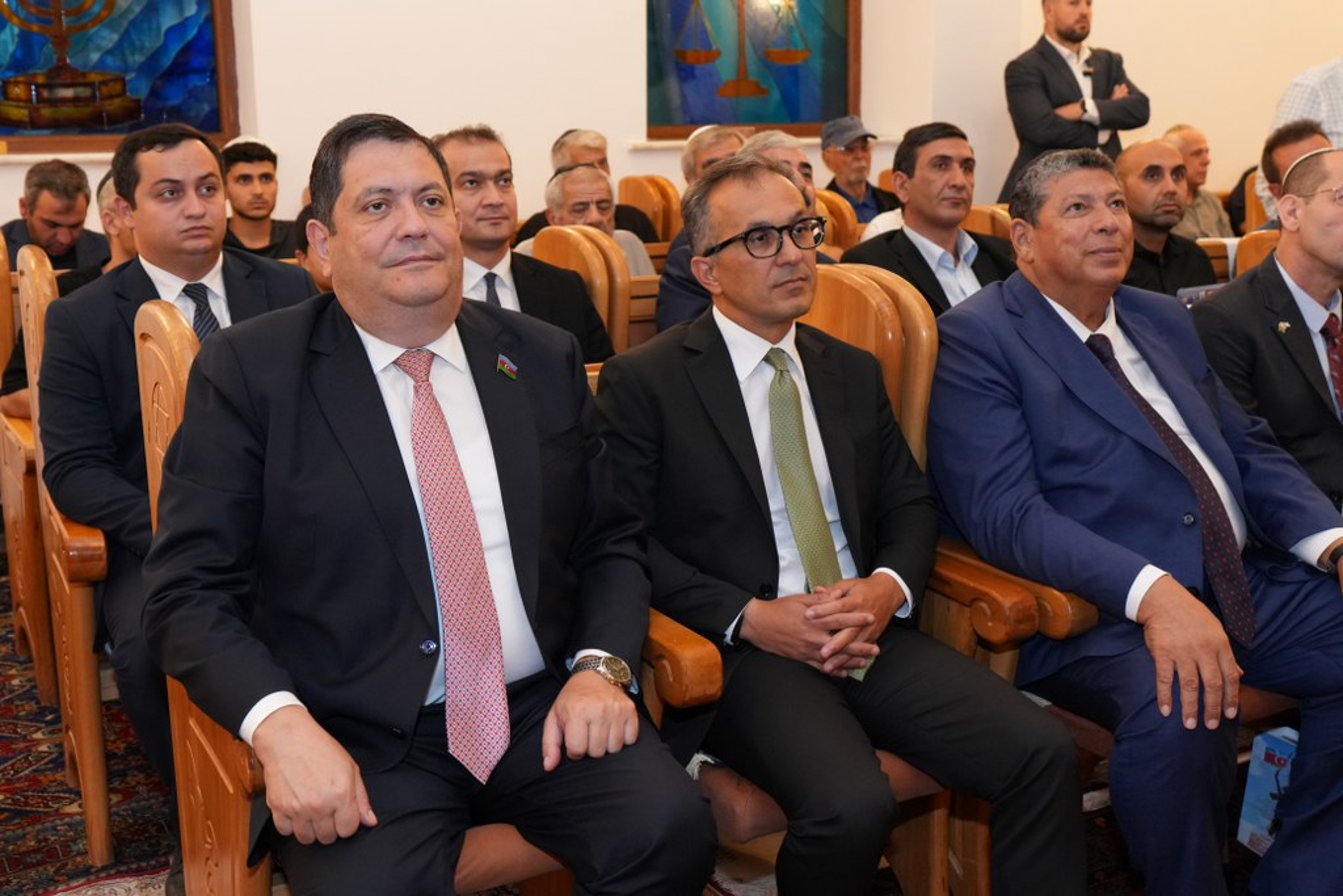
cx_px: 672
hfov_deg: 46.4
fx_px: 1567
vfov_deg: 31.9
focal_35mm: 42
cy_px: 448
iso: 2000
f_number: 4
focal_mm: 28
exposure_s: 1/160
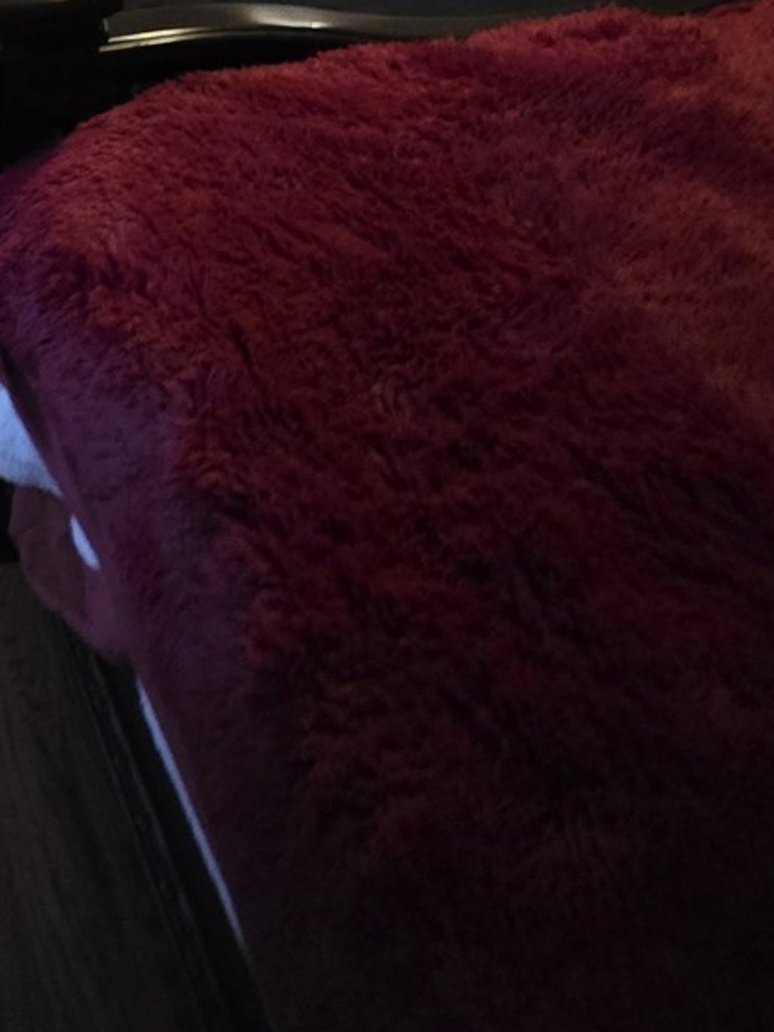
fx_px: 983
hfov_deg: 35.8
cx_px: -102
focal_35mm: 33
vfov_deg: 43.5
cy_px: -90
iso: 800
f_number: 1.9
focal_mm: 2.2
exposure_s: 1/24
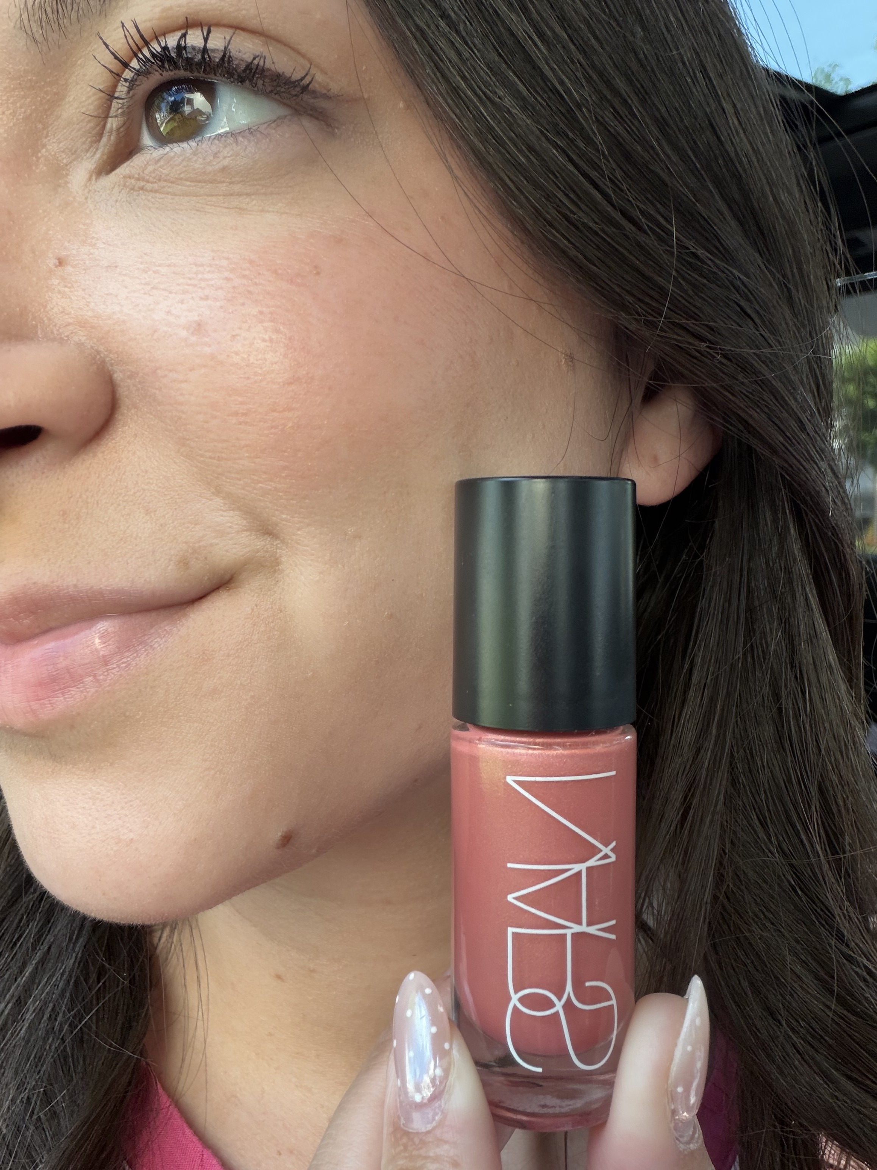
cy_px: 585
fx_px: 1013
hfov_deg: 46.8
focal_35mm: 30
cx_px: 438
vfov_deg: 60.0
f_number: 1.9
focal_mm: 2.71
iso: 50
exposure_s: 1/121
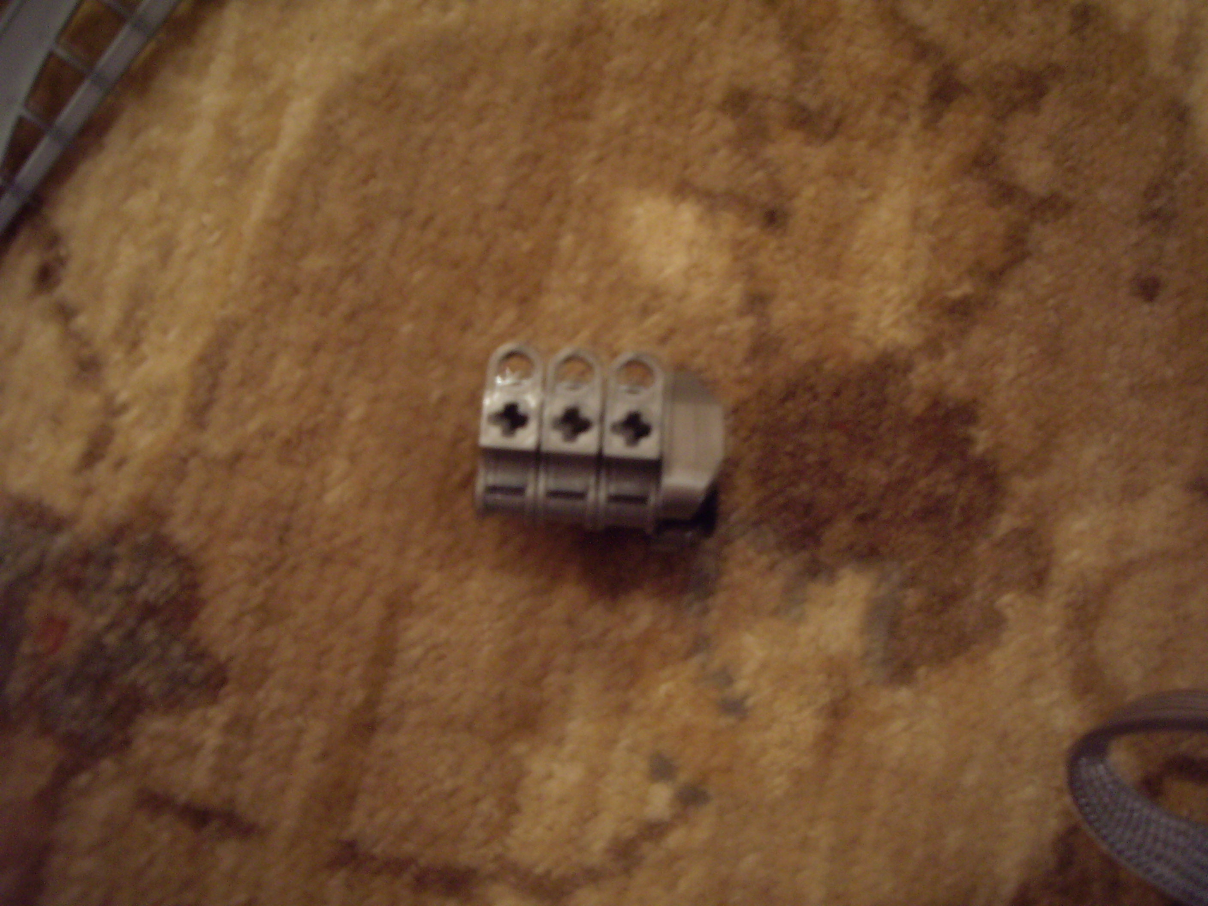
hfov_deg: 49.0
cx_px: 604
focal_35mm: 38
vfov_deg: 37.7
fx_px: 1326
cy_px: 453
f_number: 2.7
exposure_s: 1/4
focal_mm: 6.2
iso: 200
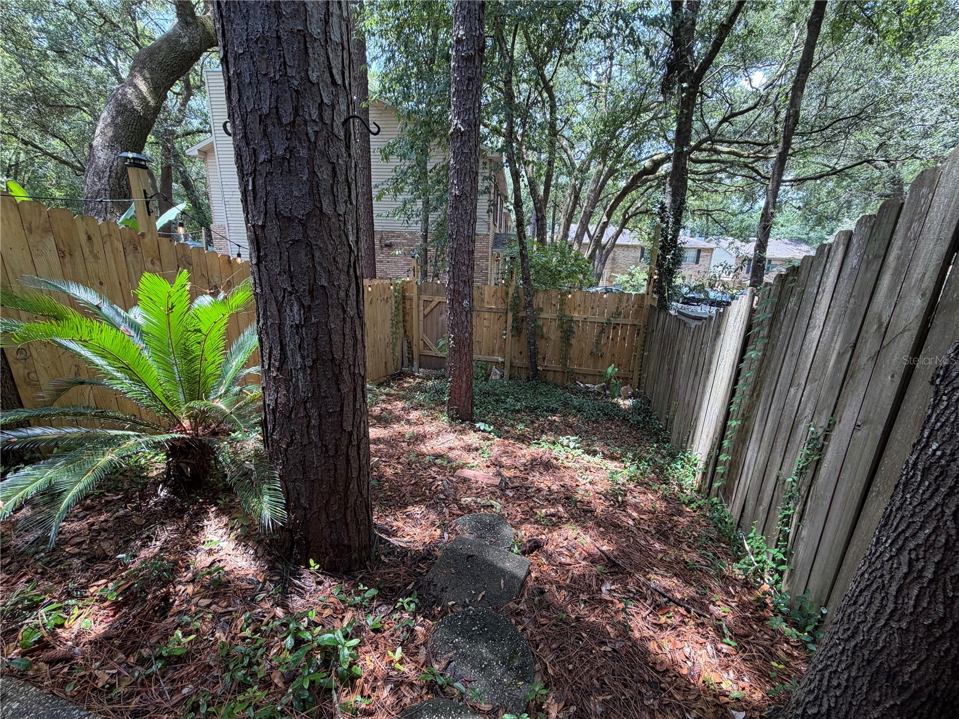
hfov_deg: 102.1
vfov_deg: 85.7
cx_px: 480
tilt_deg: -15.0
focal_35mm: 14
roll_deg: -1.5
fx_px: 388
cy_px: 360
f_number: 2.2
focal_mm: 2.22
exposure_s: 1/121
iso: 80
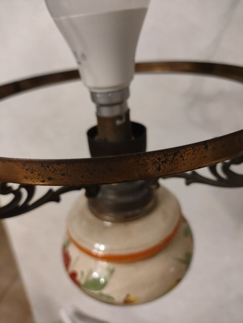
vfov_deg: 69.4
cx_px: 122
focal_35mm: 25
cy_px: 162
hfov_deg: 54.9
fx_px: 234
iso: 800
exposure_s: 1/20
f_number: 1.79
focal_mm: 4.71
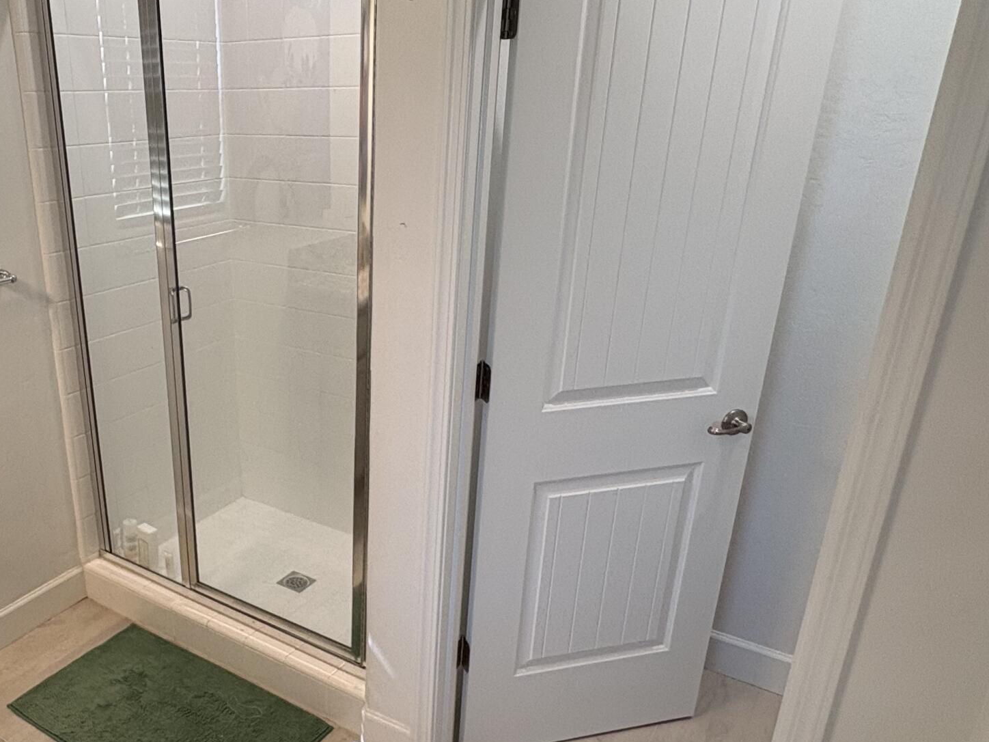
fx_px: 829
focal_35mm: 29
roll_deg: +1.5
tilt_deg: -20.3
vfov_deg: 48.1
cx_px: 287
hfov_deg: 59.4
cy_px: 426
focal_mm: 2.22
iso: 160
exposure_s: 1/120
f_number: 2.2
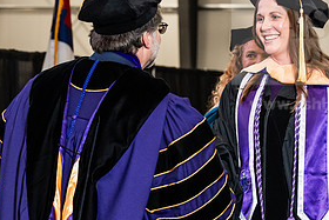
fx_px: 1326
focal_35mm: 145
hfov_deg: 14.1
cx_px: 196
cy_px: 129
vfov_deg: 9.5
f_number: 4.5
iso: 1250
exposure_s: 1/200
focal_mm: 70
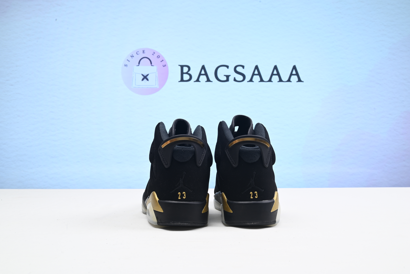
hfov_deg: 50.7
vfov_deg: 35.1
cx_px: 205
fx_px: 433
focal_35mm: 38
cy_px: 137
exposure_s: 1/2
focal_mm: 38
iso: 100
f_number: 16
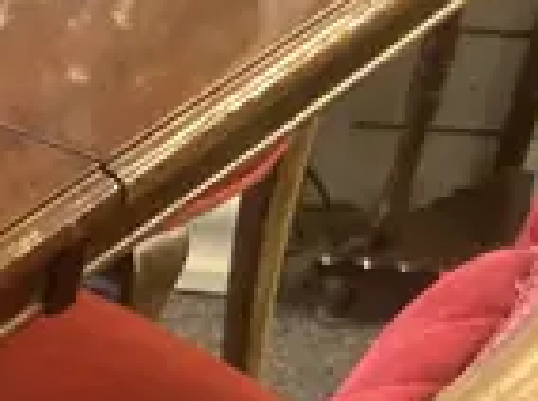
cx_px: -773
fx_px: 3134
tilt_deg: -31.6
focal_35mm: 202
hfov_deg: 8.8
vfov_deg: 7.3
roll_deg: -4.4
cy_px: 484
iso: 250
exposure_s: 1/50
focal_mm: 3.99
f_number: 1.8
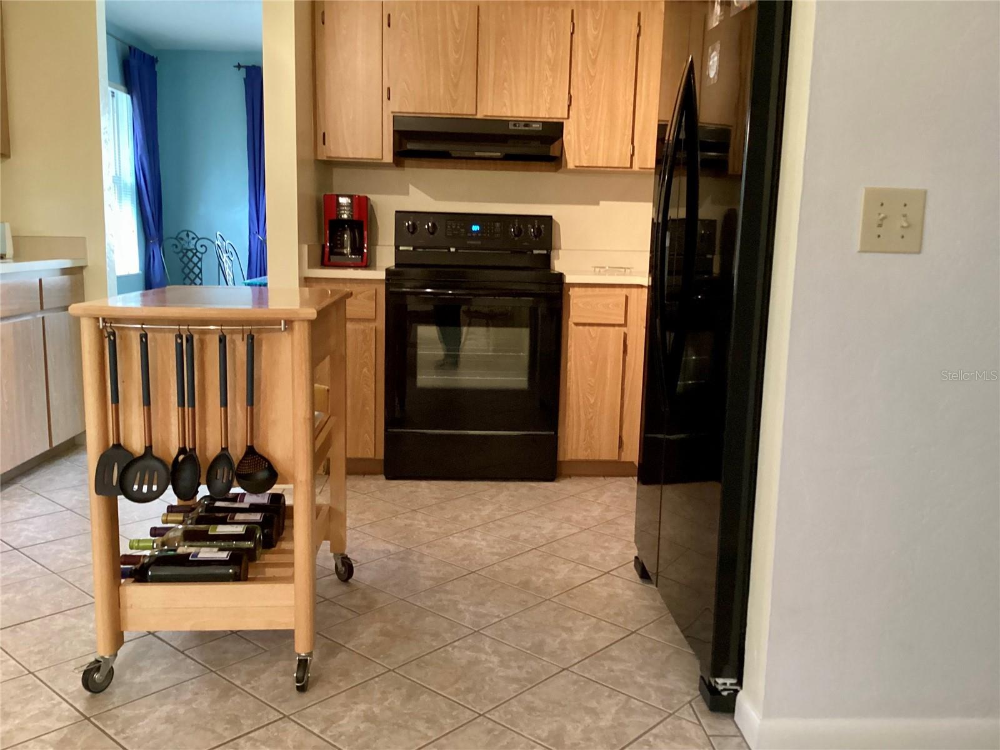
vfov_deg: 45.4
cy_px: 375
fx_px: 896
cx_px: 500
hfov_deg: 58.4
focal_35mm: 31
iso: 500
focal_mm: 3.3
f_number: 2.4
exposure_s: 1/30
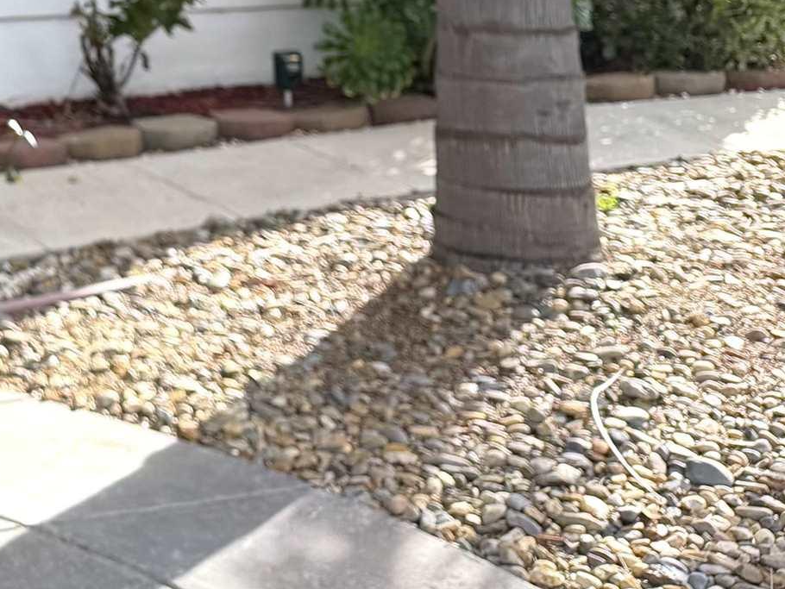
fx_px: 1837
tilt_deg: +4.5
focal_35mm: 81
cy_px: -348
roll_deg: +1.3
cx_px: -400
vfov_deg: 16.3
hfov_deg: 20.5
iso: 80
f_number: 1.78
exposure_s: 1/1618
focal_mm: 6.76
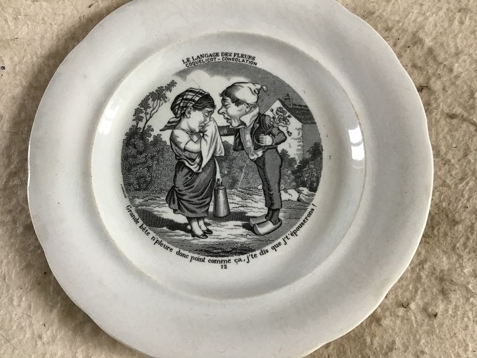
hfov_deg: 58.4
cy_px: 179
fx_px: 427
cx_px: 238
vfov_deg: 45.4
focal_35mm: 31
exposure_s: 1/33
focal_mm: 3.3
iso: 40
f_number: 2.4
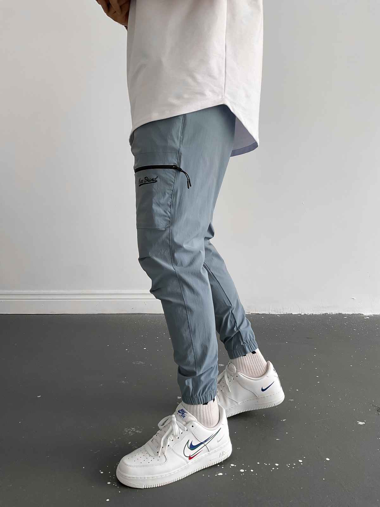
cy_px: 254
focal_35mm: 29
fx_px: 424
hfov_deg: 48.2
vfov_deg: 61.7
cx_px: 190
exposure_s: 1/110
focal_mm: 3
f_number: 1.8
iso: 64
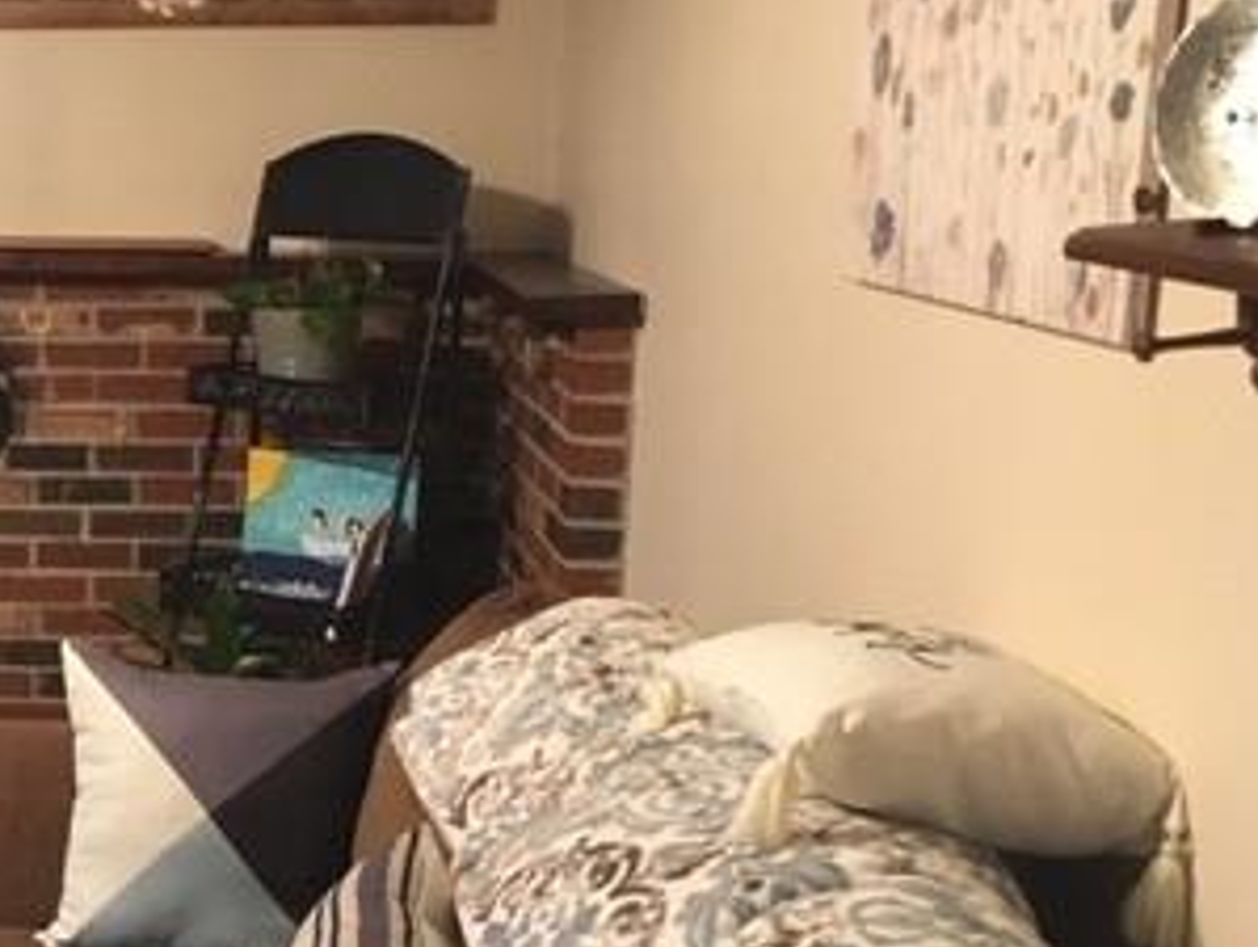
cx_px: -8
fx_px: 2256
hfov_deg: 29.1
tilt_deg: -9.2
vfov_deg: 23.7
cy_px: 530
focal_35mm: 62
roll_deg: +0.4
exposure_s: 1/15
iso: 200
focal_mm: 4.15
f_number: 2.2
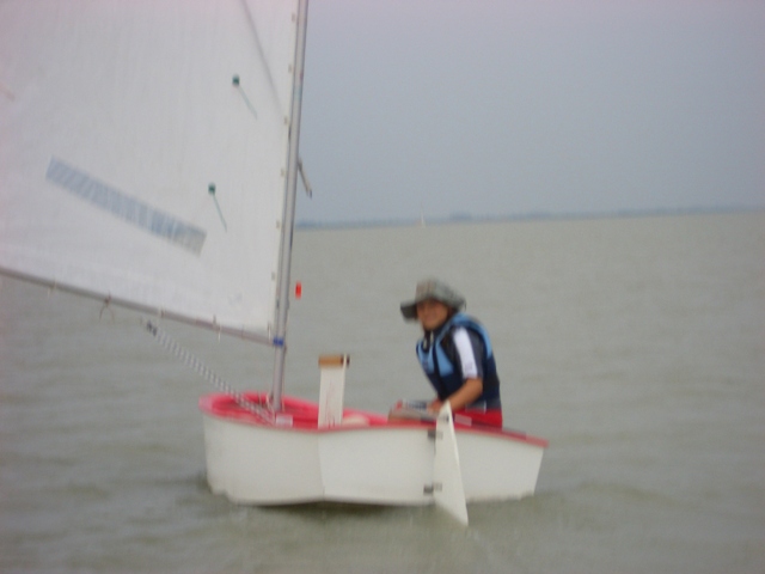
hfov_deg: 18.7
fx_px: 2320
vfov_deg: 14.1
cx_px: 382
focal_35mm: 105
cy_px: 287
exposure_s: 1/160
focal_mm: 17.4
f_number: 4.8
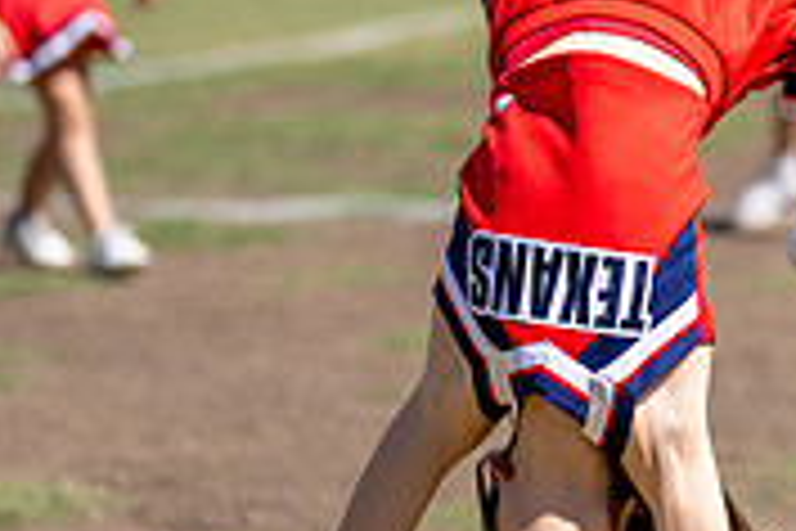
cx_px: 751
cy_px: 276
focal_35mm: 229
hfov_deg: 8.9
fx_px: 5063
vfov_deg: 6.0
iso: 160
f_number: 1.2
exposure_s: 1/16000
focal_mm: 50
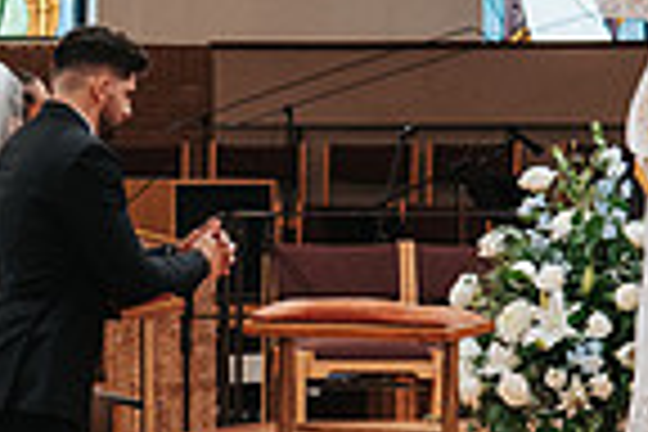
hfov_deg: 7.2
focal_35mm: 284
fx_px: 5112
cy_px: 214
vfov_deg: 4.8
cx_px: 144
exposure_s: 1/200
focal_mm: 70
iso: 1000
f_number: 4
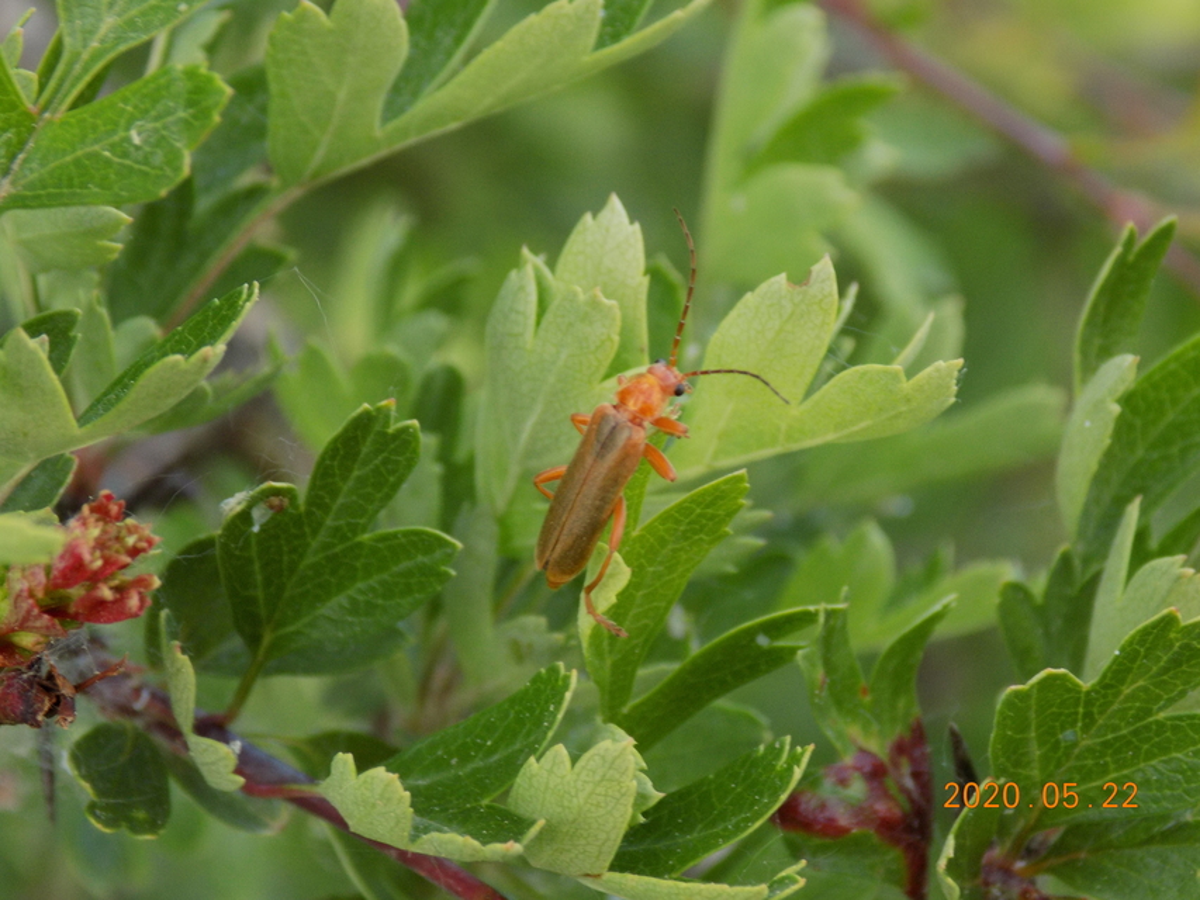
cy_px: 450
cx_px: 600
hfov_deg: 16.7
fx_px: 4091
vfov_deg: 12.6
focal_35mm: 118
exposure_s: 1/30
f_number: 4.8
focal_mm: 20.9
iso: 140
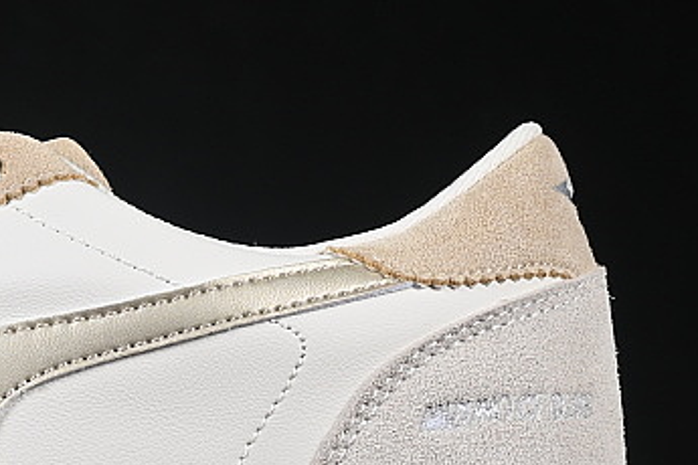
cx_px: -121
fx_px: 4556
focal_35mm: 235
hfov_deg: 8.7
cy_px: 210
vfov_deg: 5.8
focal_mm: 50
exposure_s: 1/60
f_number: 8
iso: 160
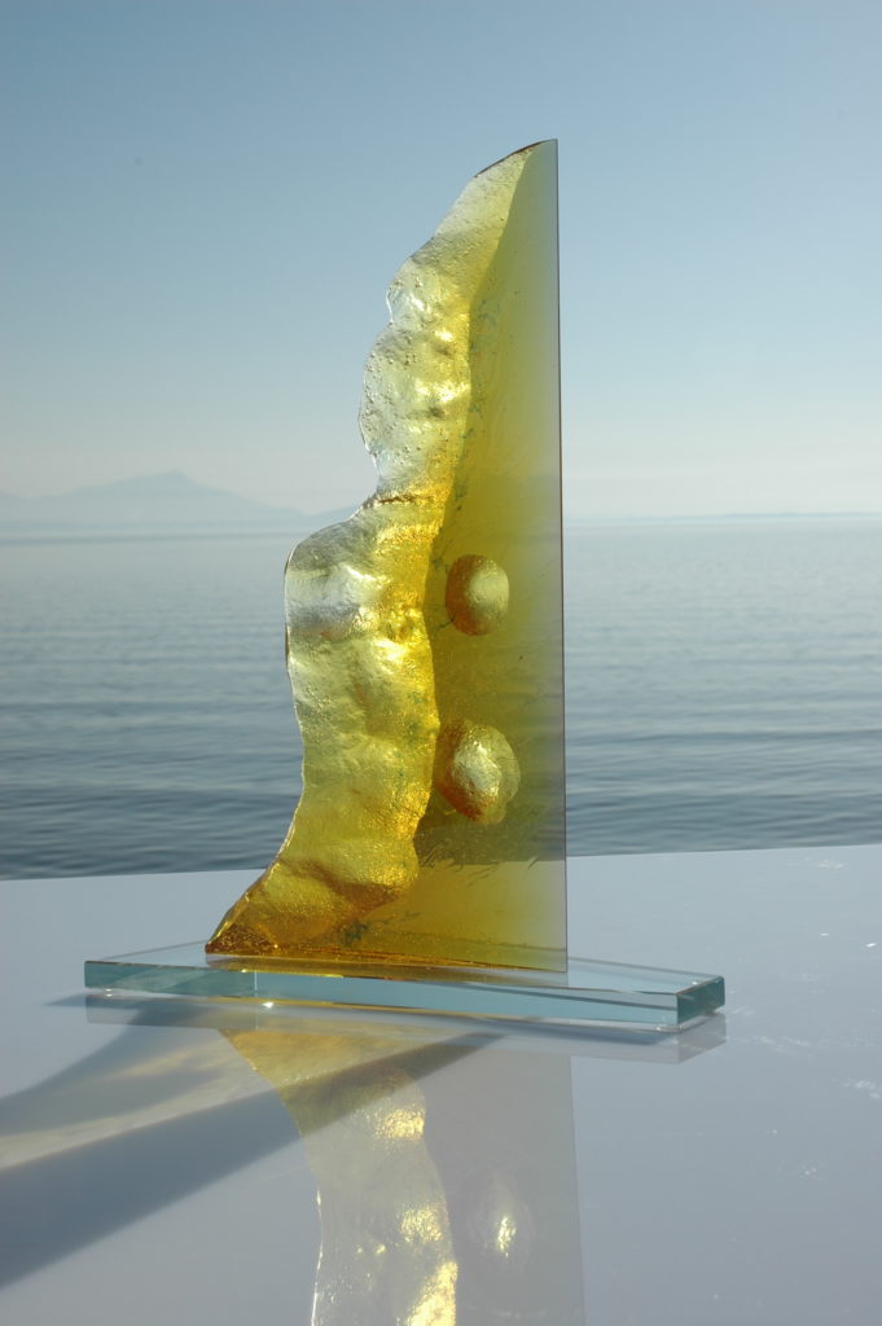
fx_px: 1932
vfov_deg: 37.9
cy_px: 663
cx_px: 441
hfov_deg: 25.7
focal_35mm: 52
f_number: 13
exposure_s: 1/640
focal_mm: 35
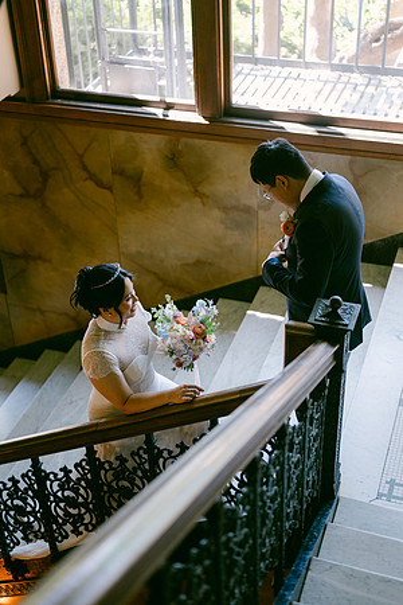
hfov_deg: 27.0
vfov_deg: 39.6
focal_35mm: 50
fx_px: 840
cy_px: 302
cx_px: 202
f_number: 1.8
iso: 360
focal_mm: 50
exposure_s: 1/125
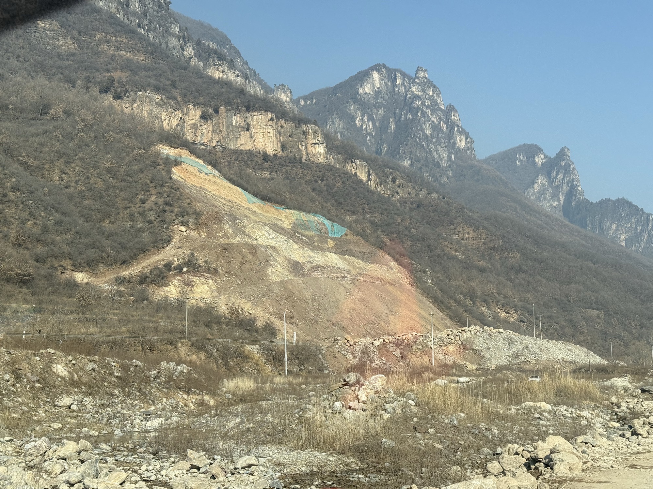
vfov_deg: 30.3
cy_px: 244
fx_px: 905
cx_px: 326
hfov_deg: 39.7
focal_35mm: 48
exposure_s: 1/2976
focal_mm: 6.76
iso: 64
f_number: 1.78
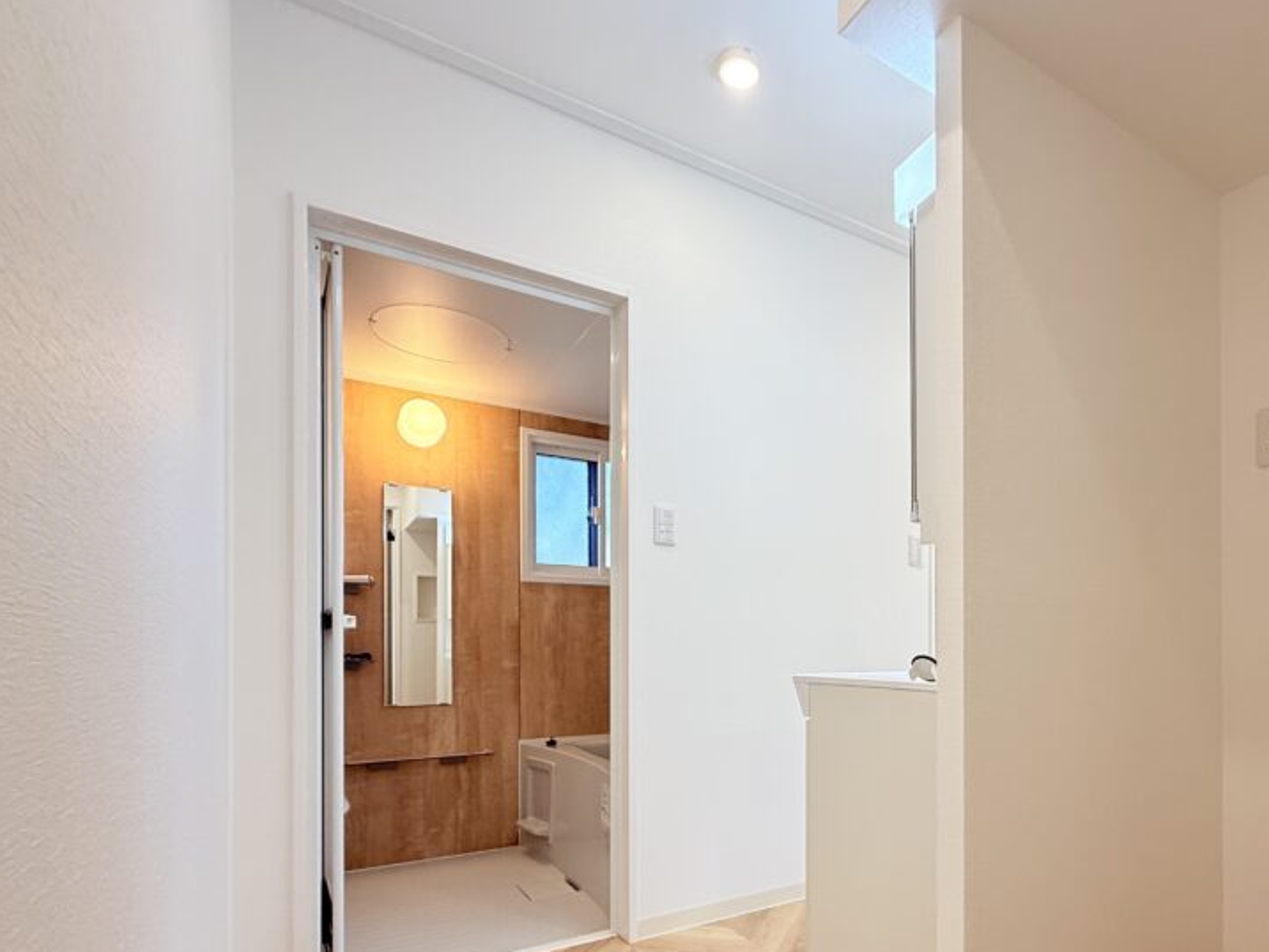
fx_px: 733
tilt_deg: +1.6
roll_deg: +0.0
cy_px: 649
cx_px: 805
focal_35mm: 20
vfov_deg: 64.0
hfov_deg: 80.0
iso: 160
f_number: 2.2
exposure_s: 1/100
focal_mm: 2.22
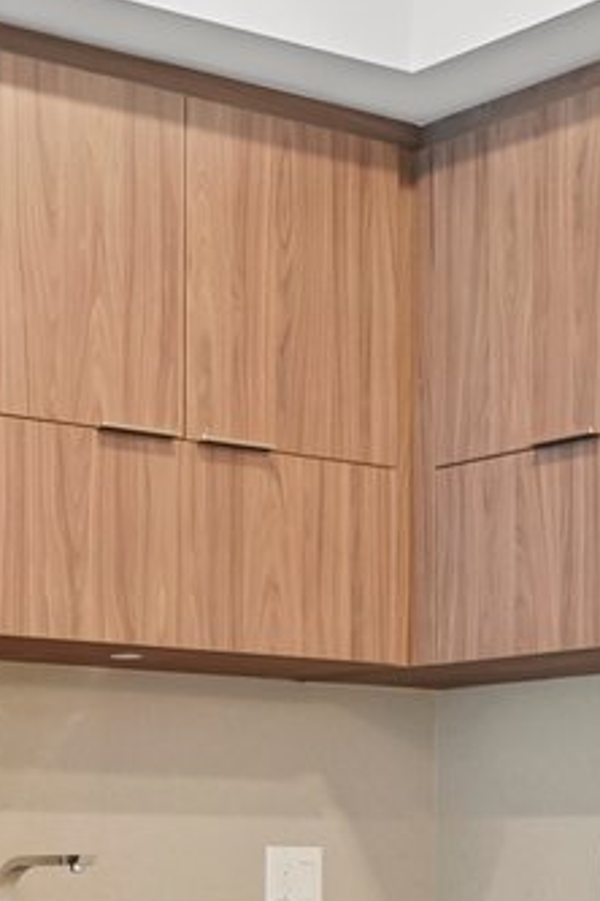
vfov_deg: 20.2
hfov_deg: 14.1
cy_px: 963
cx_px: 220
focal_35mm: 97
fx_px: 2425
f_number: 7.1
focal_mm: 21
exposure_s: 1/3
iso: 1250
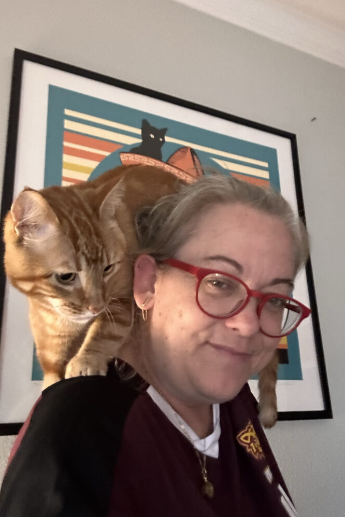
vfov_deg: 58.7
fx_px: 460
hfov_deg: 41.1
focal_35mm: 32
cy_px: 257
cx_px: 183
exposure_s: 1/29
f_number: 1.9
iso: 640
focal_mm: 2.69
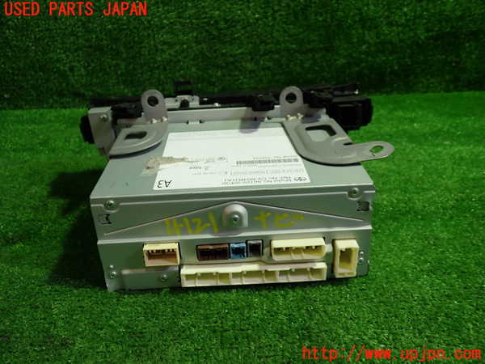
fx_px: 420
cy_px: 182
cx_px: 242
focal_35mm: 30
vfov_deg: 46.8
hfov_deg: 60.0
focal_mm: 5.4
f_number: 2.3
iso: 200
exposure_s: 1/50
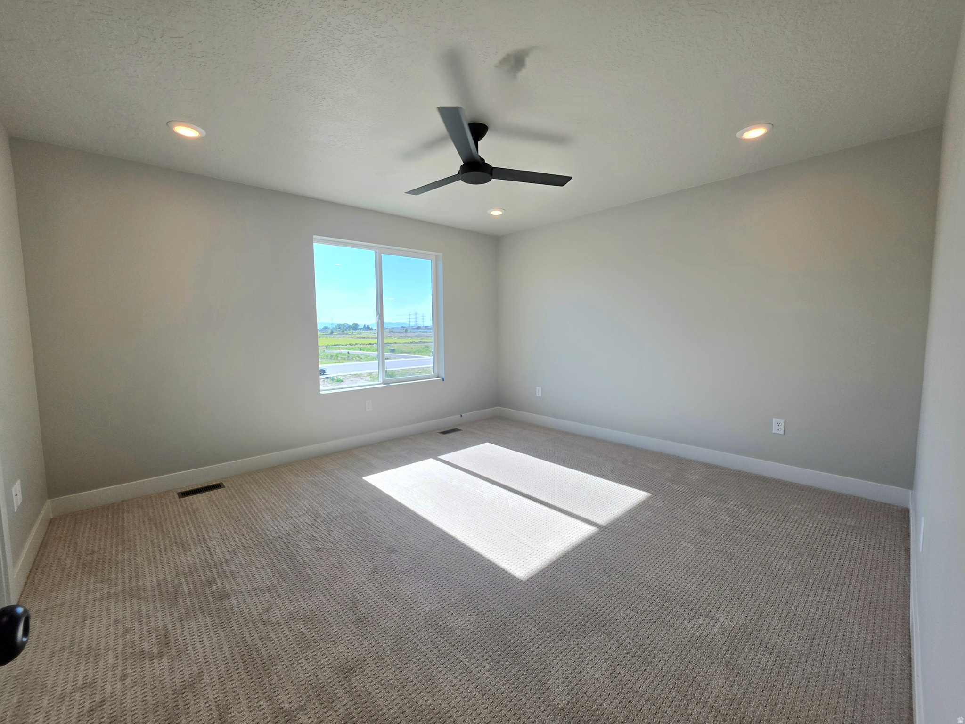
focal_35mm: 13
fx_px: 362
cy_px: 362
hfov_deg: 106.2
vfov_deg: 89.9
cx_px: 482
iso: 32
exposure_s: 1/333
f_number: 1.9
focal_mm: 2.2
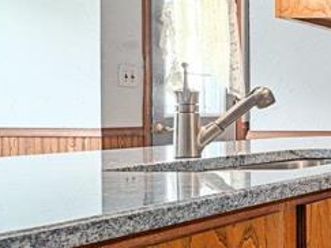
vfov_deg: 24.7
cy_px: 150
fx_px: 564
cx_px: 684
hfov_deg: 18.5
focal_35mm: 59
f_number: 4
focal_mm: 7
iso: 200
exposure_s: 1/10
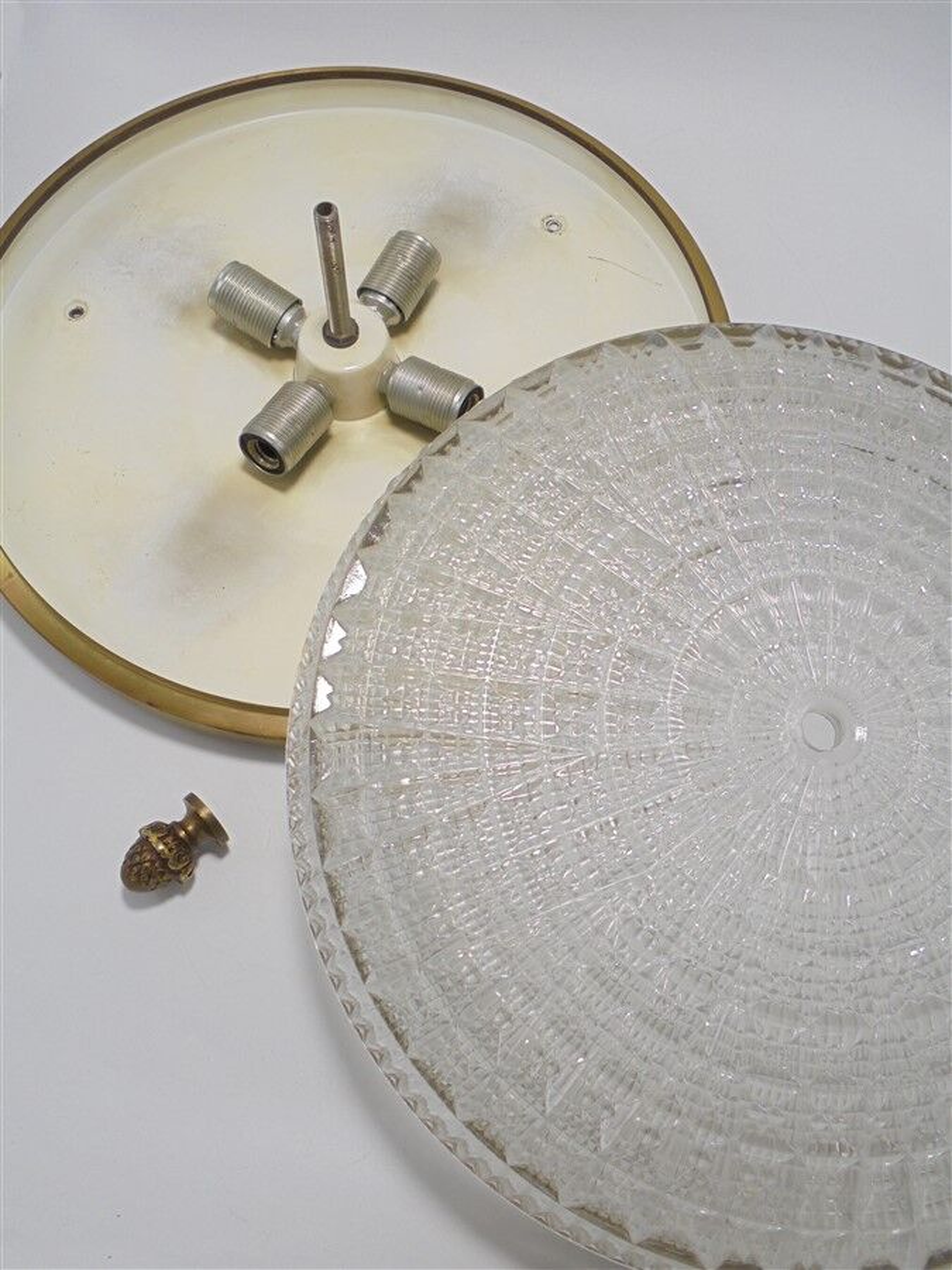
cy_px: 635
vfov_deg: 61.7
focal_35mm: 29
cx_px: 476
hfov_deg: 48.2
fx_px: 1063
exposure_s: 1/80
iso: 100
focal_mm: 5.3
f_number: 3.7
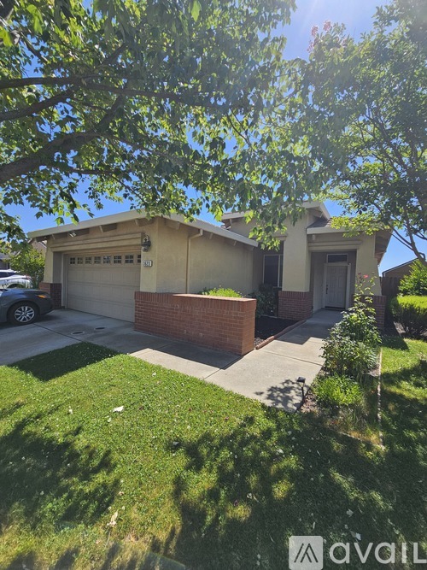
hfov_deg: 89.9
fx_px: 214
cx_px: 214
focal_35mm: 13
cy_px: 285
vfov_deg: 106.2
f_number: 2.2
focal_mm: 2.2
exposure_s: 1/1422
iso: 50
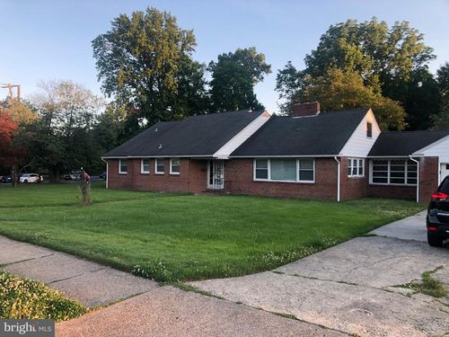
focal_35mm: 28
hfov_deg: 63.4
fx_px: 363
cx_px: 224
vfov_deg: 49.7
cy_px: 168
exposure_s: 1/120
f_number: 1.8
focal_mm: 3.99
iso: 25
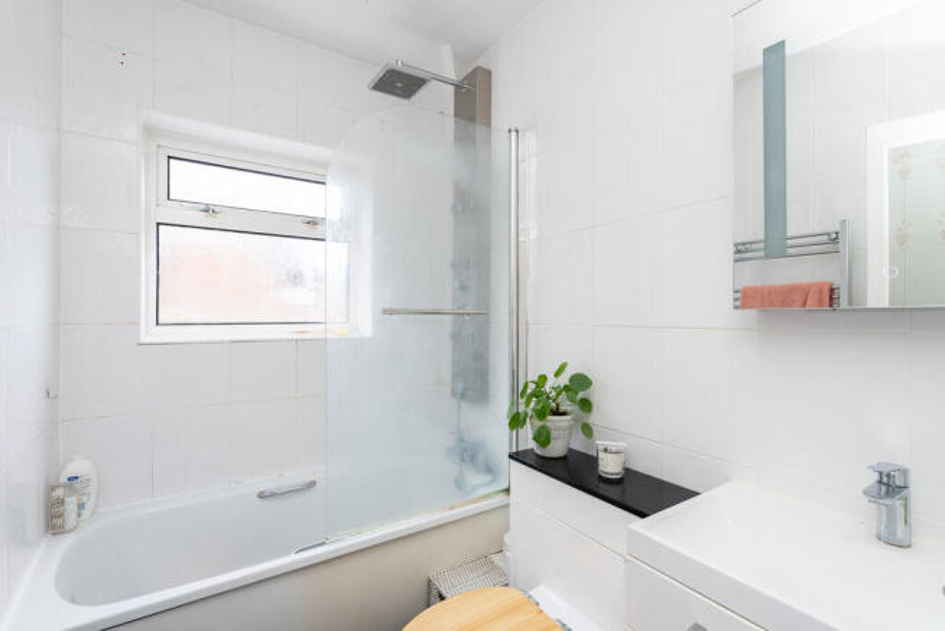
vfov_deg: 72.1
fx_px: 433
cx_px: 472
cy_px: 316
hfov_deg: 94.9
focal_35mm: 16
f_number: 7.1
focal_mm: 16.5
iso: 800
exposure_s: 1/30
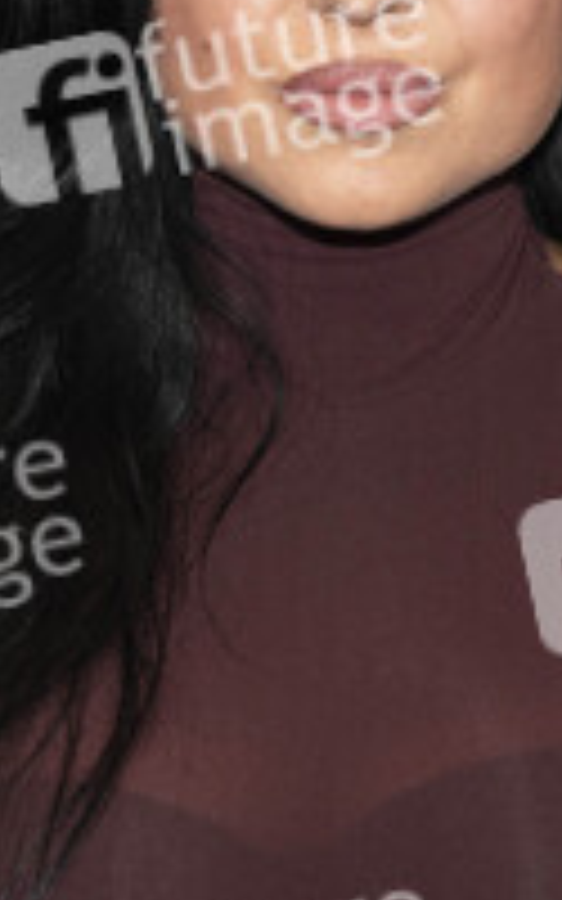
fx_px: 5734
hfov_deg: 5.6
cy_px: 324
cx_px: 342
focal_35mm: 234
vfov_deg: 9.0
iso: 800
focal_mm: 115
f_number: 5.6
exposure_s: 1/200
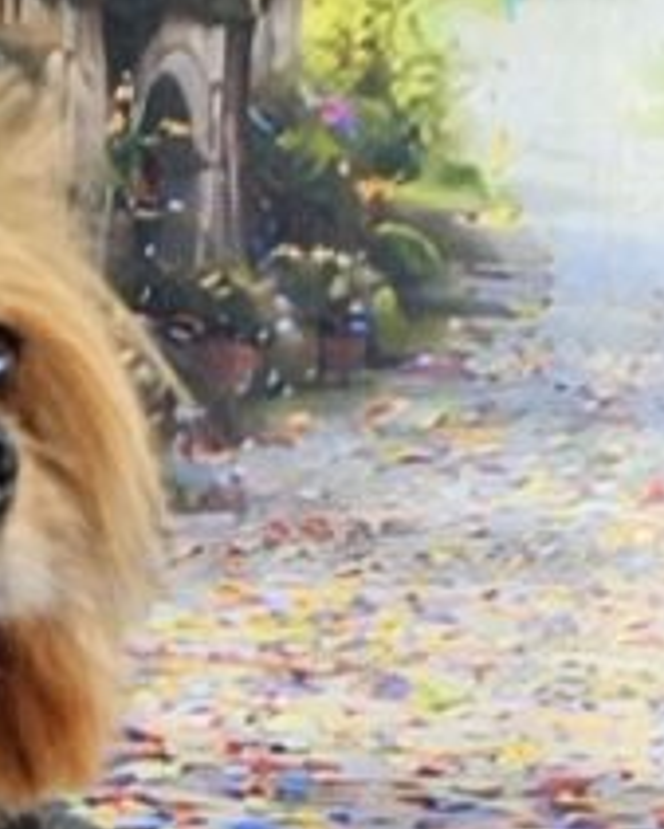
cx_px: 177
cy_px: 872
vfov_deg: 17.1
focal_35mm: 109
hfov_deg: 14.1
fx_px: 2676
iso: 50
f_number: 1.8
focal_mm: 5.4
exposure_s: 1/120
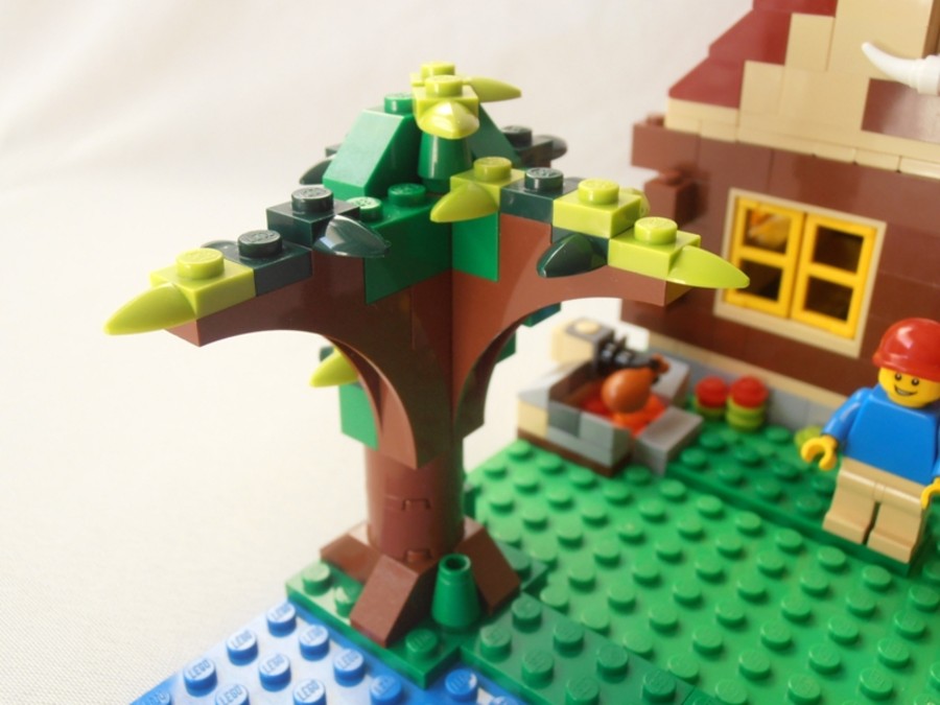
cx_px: 470
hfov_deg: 50.1
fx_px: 1005
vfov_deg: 38.7
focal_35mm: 37
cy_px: 352
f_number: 3.9
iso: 125
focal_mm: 6.61
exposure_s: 1/40
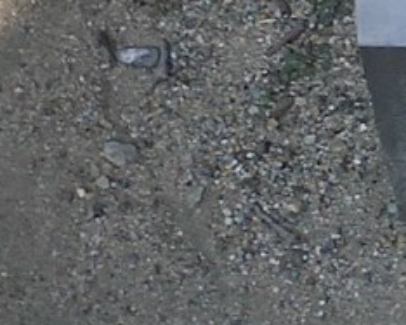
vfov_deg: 9.3
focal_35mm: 158
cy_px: -268
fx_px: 1898
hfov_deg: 11.2
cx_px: 793
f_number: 3.5
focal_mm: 5.6
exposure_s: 1/500
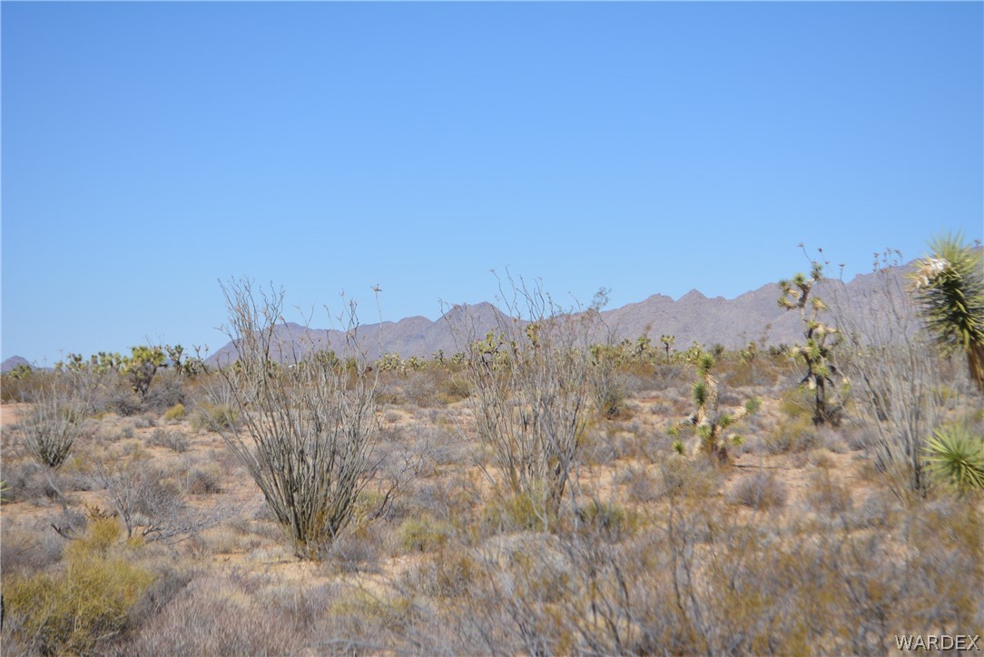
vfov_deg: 16.6
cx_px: 492
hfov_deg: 24.6
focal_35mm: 82
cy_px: 328
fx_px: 2256
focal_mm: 55
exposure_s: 1/2000
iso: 400
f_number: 7.1
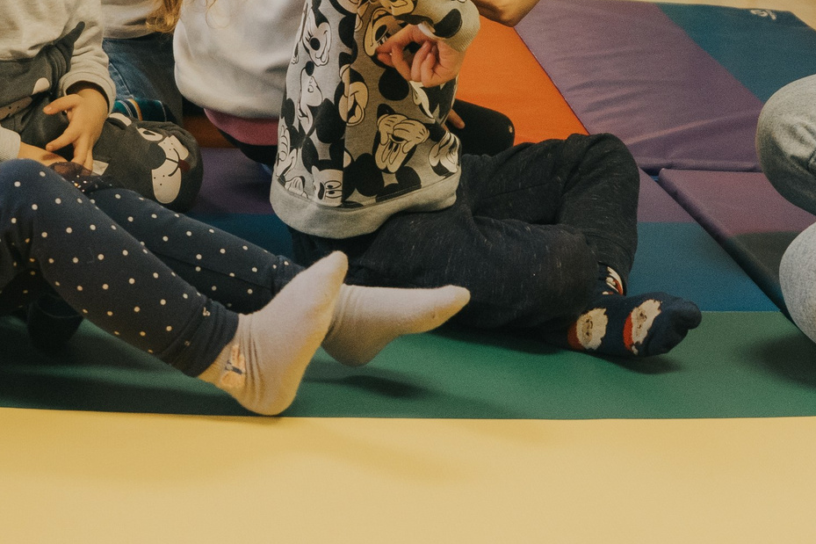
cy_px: -18
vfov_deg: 15.6
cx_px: 478
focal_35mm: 86
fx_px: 1949
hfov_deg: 23.6
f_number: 2.8
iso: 800
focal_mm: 15
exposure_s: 1/200
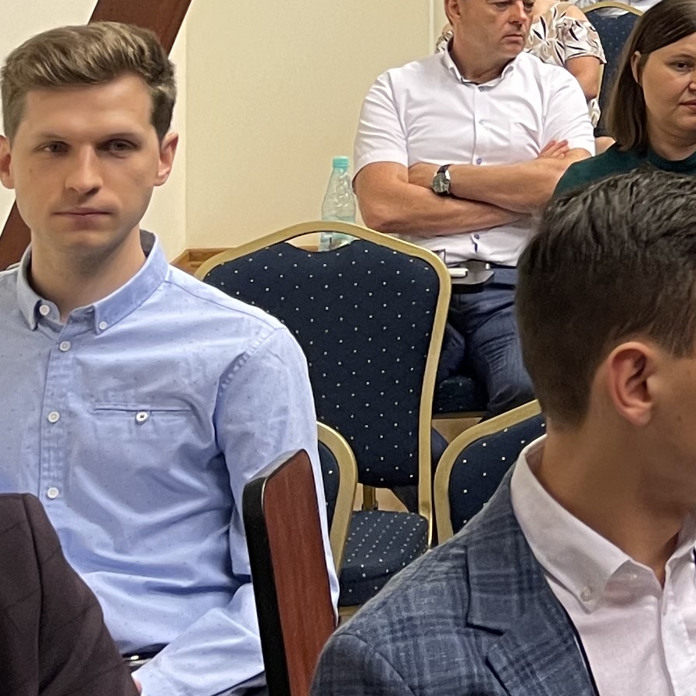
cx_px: 1187
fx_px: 2366
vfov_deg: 16.3
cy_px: -59
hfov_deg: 14.9
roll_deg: -0.7
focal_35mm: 104
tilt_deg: -2.0
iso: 80
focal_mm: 4.2
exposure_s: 1/50
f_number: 1.6
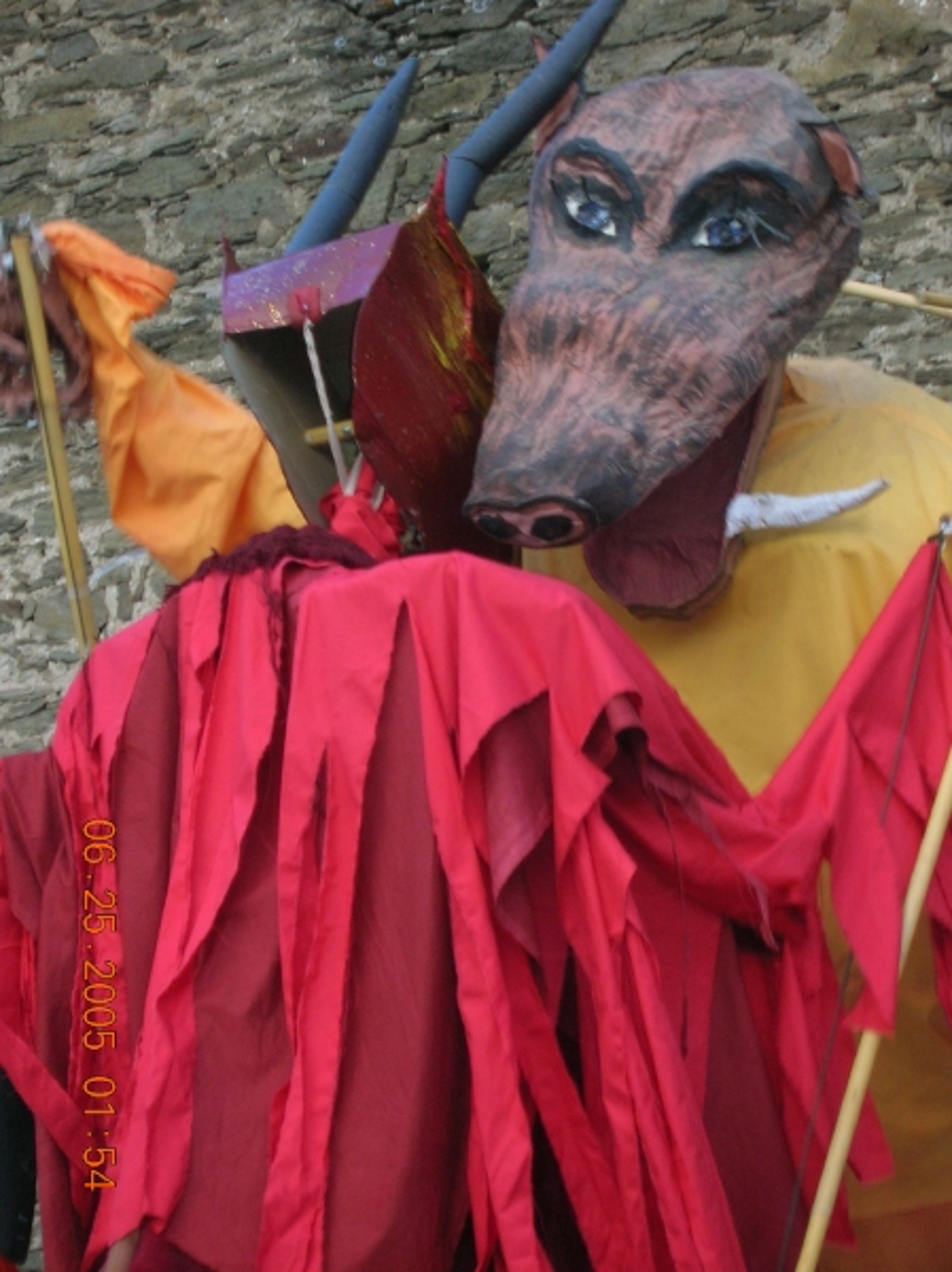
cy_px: 636
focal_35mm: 102
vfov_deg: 19.3
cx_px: 476
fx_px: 3746
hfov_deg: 14.5
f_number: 4.9
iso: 99
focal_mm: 17.1
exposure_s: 1/60.1
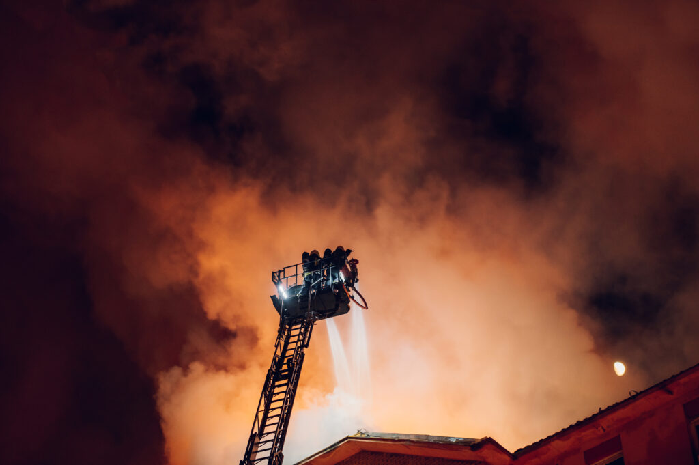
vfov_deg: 19.4
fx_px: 1358
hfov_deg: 28.9
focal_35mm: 70
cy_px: 232
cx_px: 350
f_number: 2.8
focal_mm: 70
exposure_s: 1/20
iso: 1000
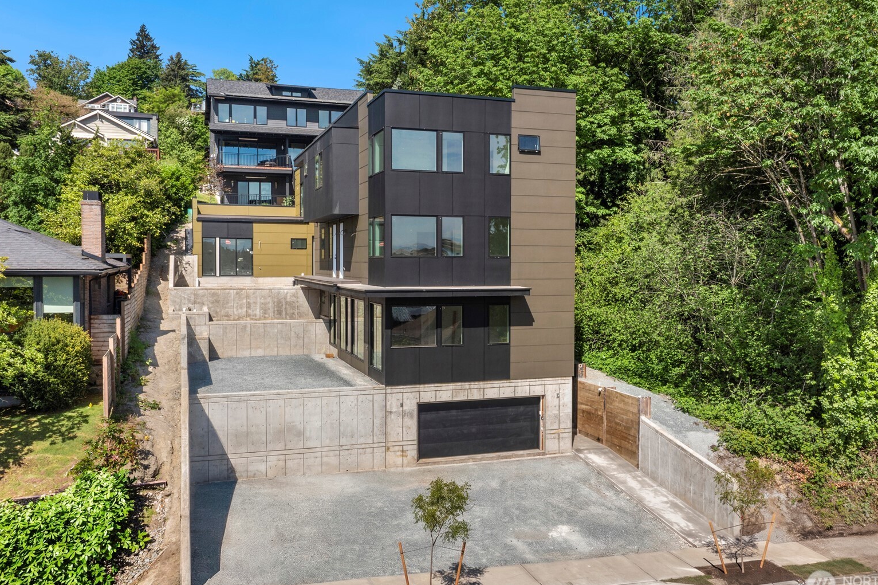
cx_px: 460
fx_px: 756
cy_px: 283
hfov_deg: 60.3
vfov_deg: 42.3
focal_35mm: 31
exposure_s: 1/200
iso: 100
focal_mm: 10.26
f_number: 8
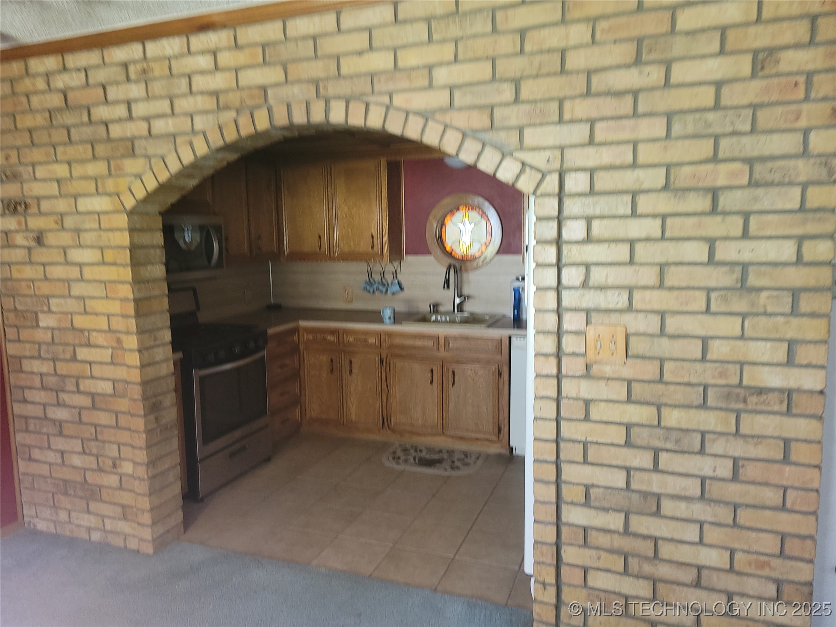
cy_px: 314
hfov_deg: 67.3
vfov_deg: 53.1
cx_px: 418
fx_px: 628
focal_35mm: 26
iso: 160
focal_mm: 5.4
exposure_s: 1/24
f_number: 1.8
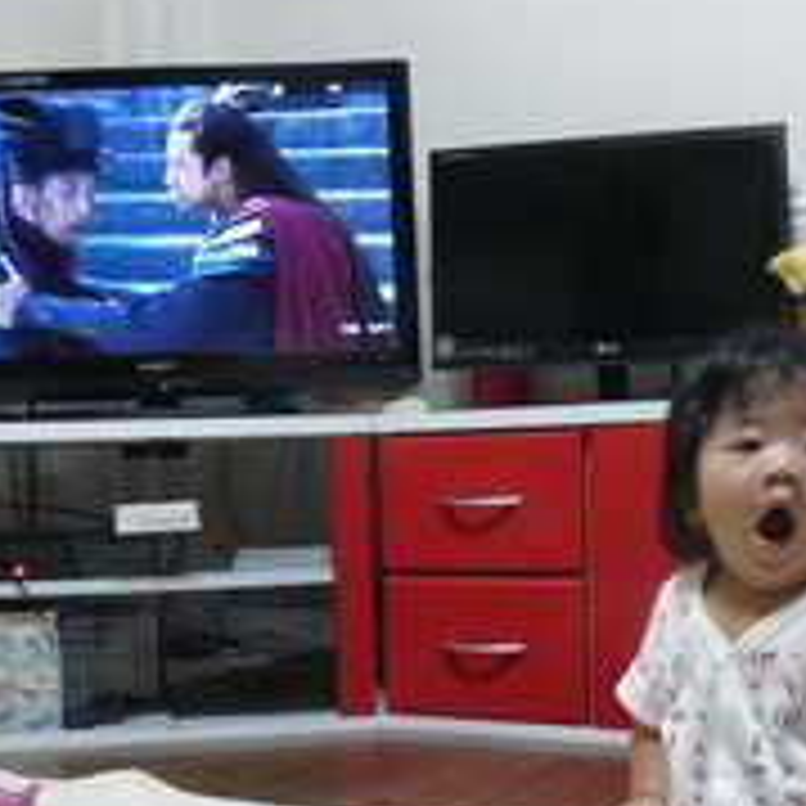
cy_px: 464
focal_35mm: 85
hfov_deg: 20.4
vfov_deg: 20.4
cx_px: 311
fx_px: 2239
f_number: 2.8
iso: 200
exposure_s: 1/8
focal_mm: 7.1
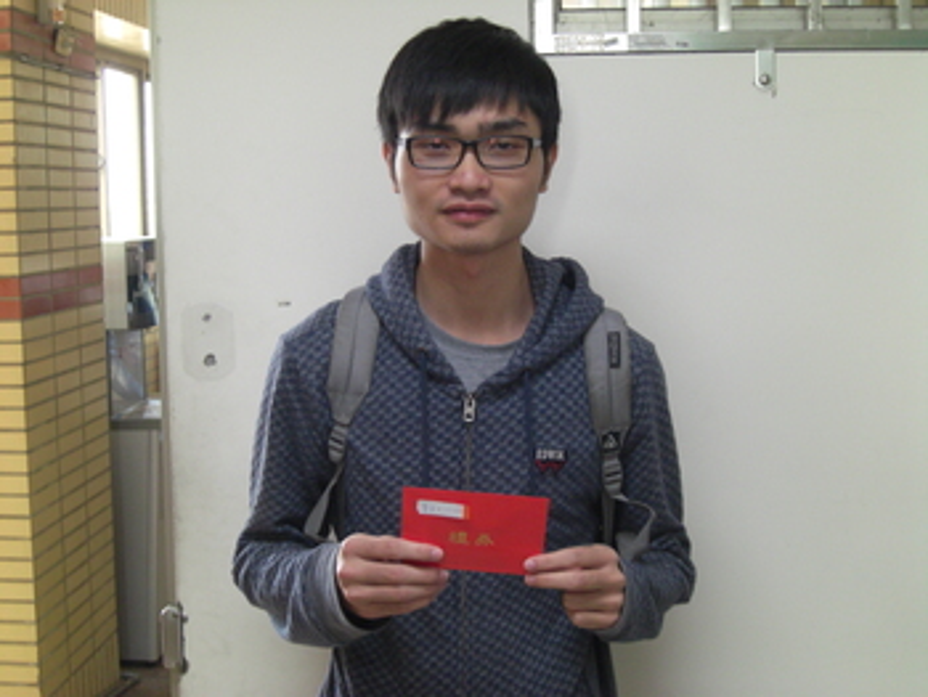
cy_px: 348
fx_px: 1529
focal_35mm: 57
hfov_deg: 33.8
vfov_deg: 25.7
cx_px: 464
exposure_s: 1/80
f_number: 3.6
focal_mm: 11.8
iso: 400
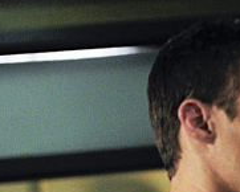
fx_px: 2061
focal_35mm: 290
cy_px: 246
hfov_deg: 6.6
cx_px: 339
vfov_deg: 5.3
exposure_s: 1/250
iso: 5000
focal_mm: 70
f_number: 2.8
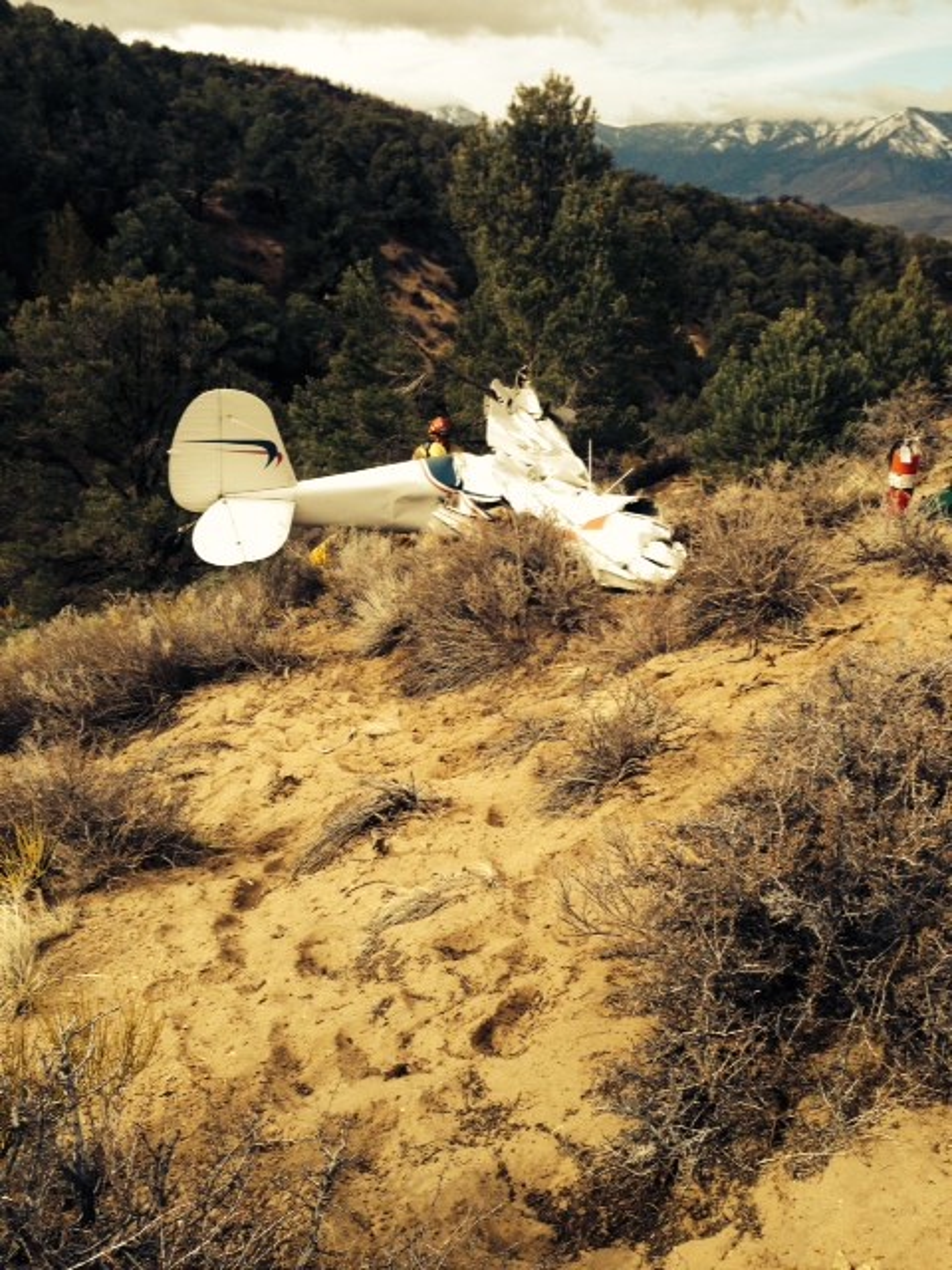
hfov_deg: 42.9
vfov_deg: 55.4
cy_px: 635
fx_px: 1210
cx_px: 476
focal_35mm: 33
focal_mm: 4.12
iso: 64
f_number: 2.4
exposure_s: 1/1427
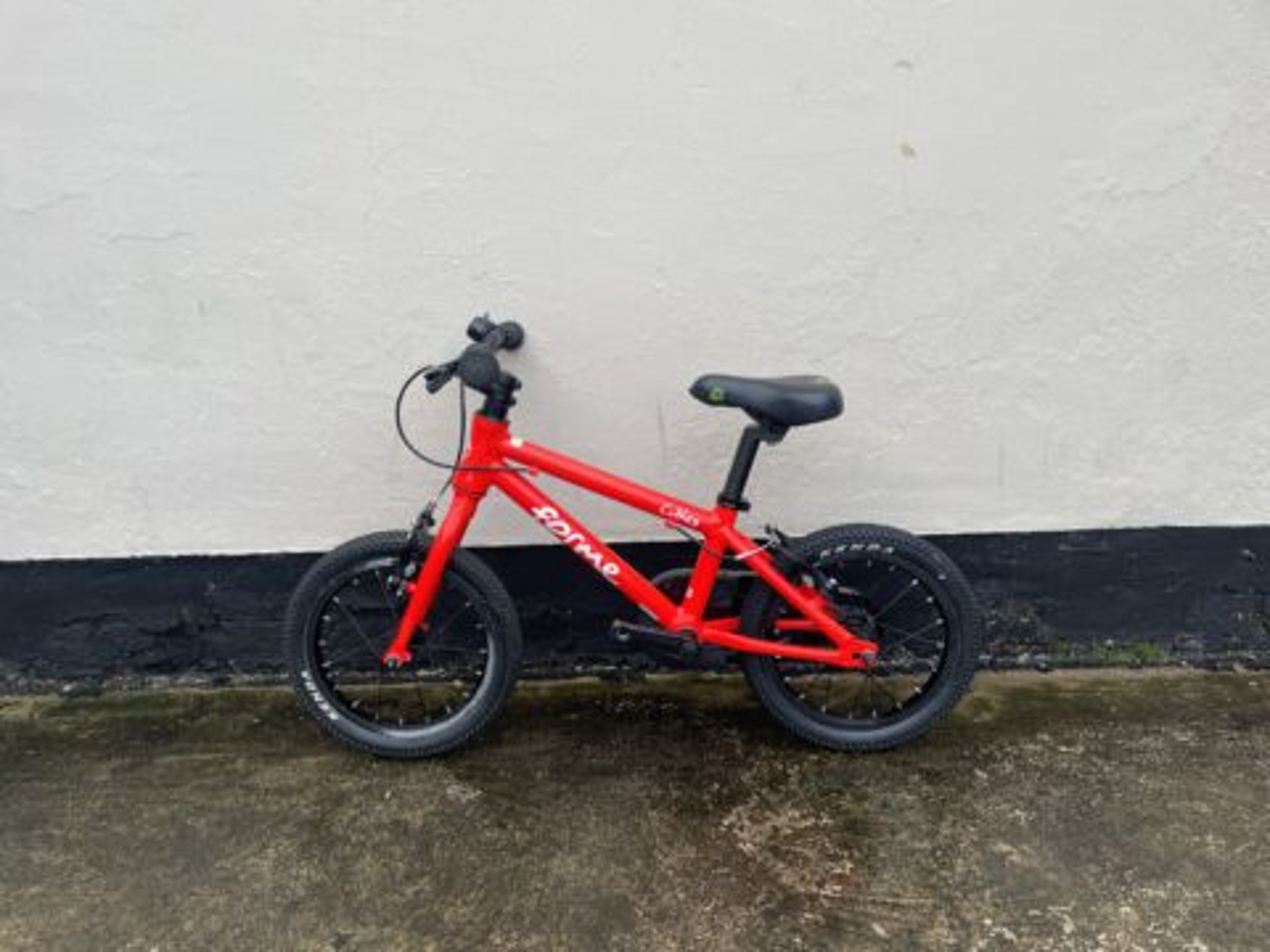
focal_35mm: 26
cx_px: 635
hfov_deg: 67.3
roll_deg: +3.0
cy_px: 476
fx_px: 954
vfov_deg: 53.1
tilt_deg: -15.6
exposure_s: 1/164
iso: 32
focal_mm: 4.2
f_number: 1.6
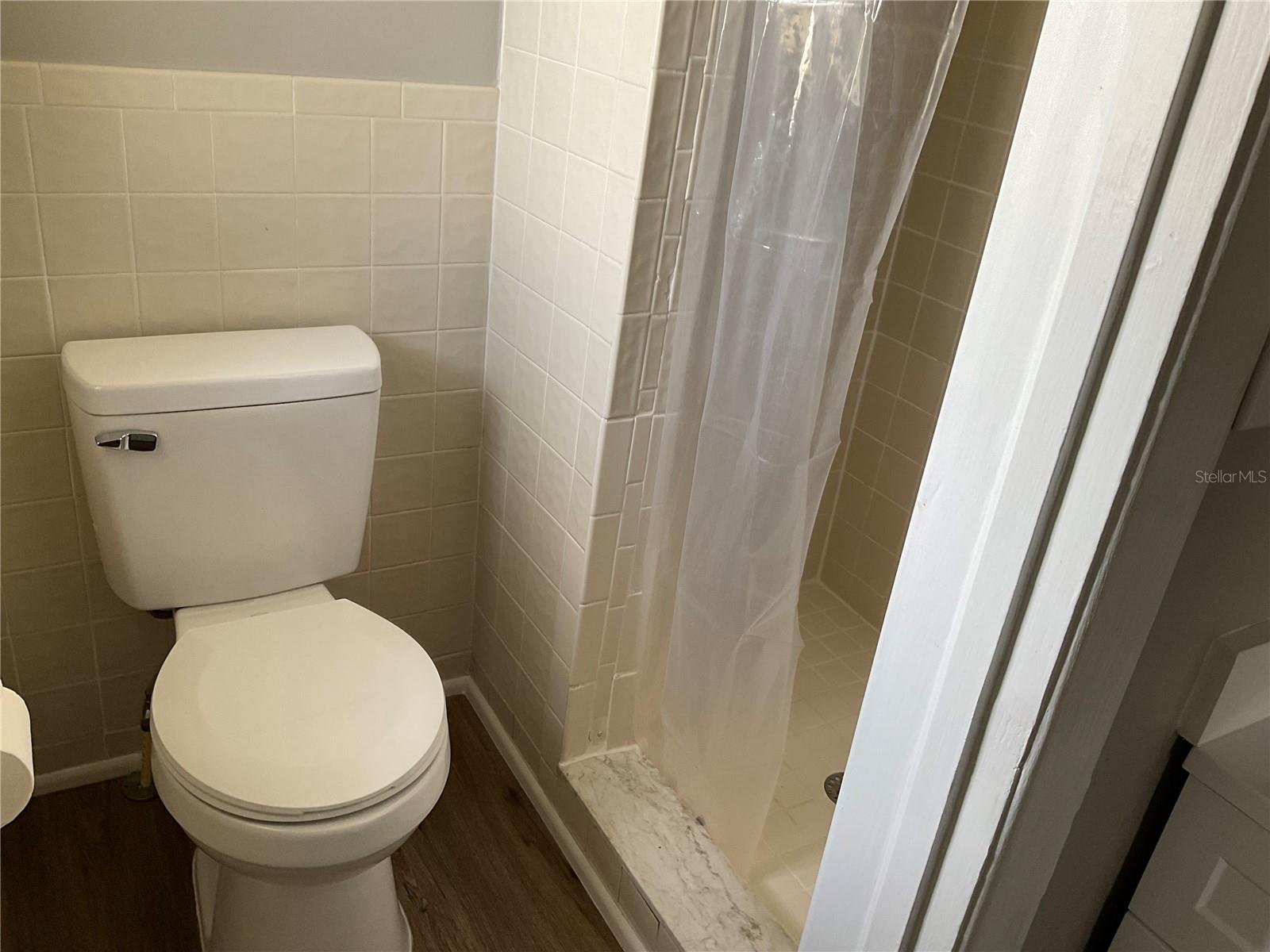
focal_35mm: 29
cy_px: 476
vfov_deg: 48.2
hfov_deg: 61.7
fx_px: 1064
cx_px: 635
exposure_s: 1/60
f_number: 1.8
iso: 50
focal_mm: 3
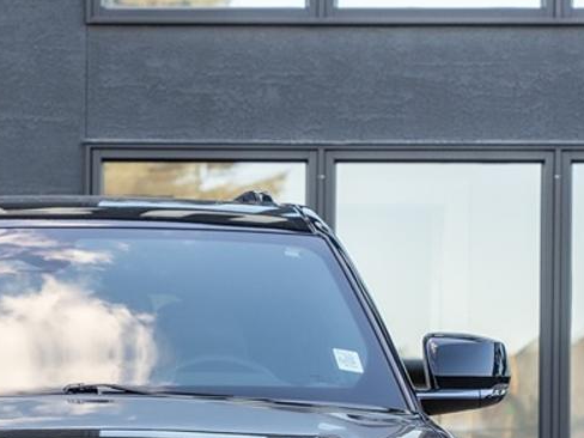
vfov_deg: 6.7
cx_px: 69
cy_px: 475
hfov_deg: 8.9
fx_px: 3728
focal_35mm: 221
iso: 250
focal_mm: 58.3
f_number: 4
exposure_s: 1/250
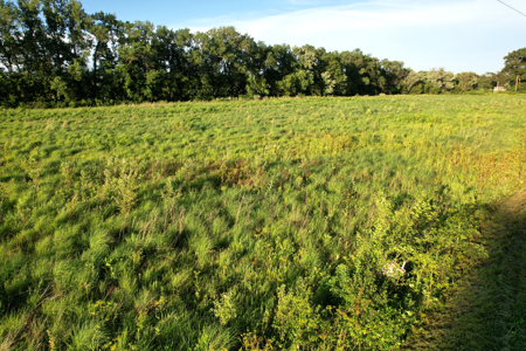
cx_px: 263
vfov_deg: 57.2
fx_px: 321
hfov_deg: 78.6
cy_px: 176
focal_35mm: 22
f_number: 2.8
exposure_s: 1/1000
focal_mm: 8.38
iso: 100
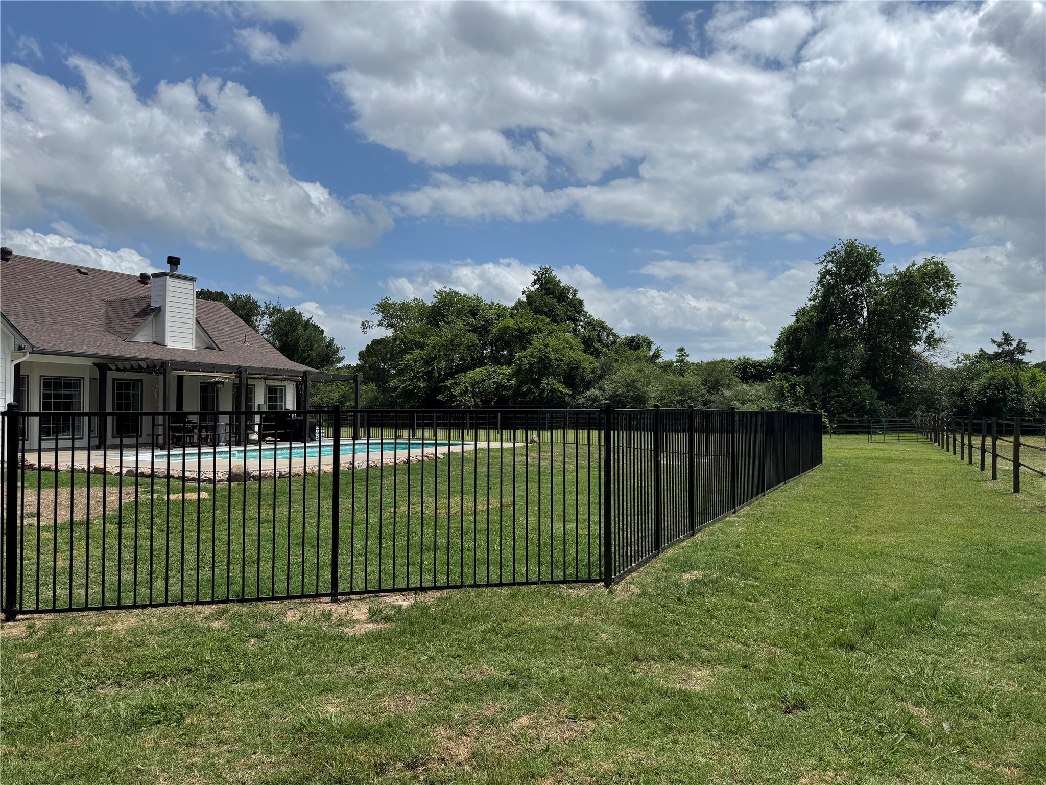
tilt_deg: +0.2
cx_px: 523
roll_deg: -0.1
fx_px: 725
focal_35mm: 24
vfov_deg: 56.8
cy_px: 392
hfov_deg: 71.6
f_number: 1.78
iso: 80
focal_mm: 6.76
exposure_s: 1/9009
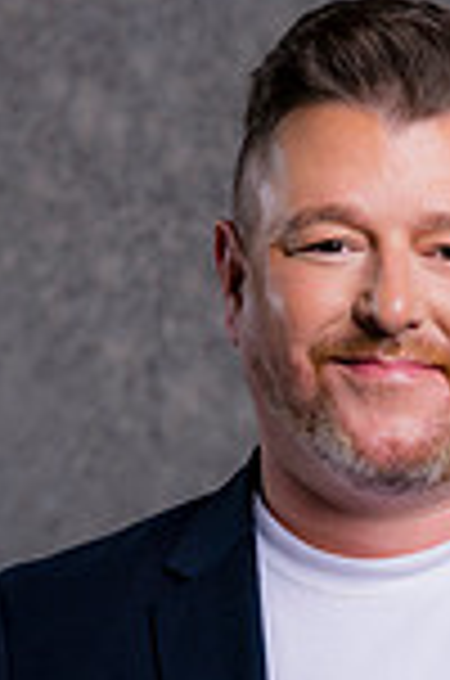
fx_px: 4784
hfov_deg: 5.4
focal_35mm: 254
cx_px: 477
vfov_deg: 8.0
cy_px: 802
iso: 100
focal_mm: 85
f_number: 5
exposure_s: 1/200
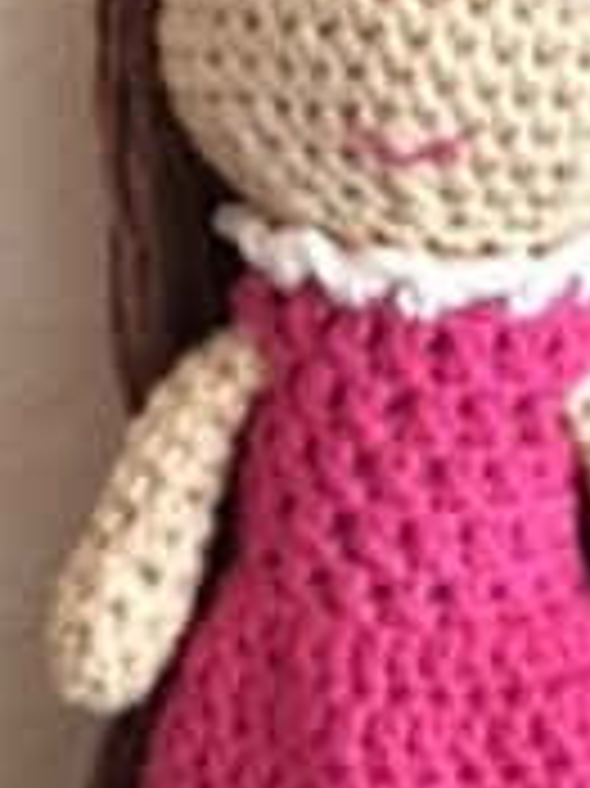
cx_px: 471
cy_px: 414
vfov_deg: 23.6
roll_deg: +0.6
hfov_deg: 17.6
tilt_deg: -20.0
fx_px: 1889
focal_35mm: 83
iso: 125
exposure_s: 1/4
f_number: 2.2
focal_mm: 4.15
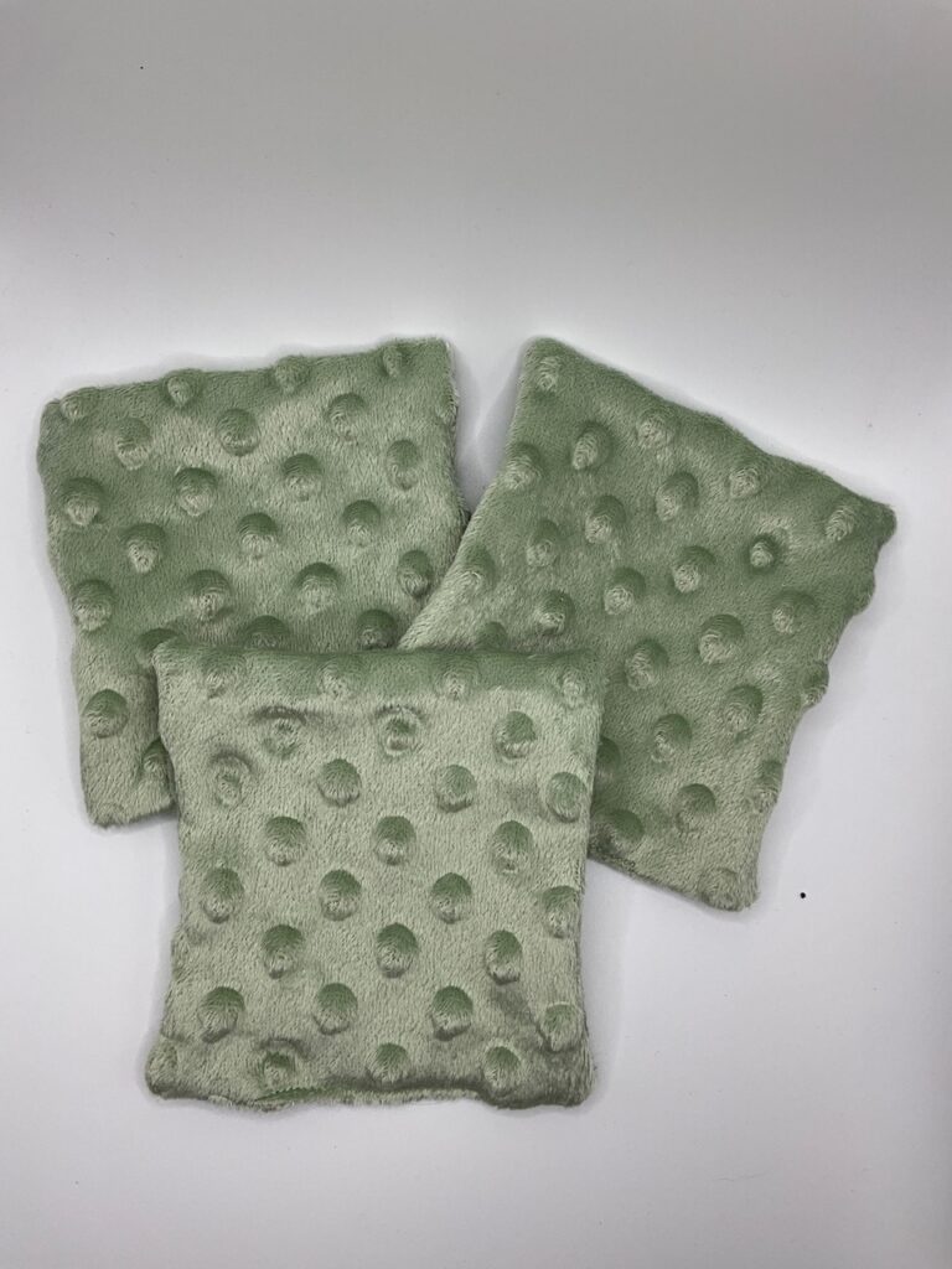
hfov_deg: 48.2
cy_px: 634
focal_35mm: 29
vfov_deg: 61.7
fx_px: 1063
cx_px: 476
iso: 20
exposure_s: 1/231
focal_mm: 3
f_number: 1.8
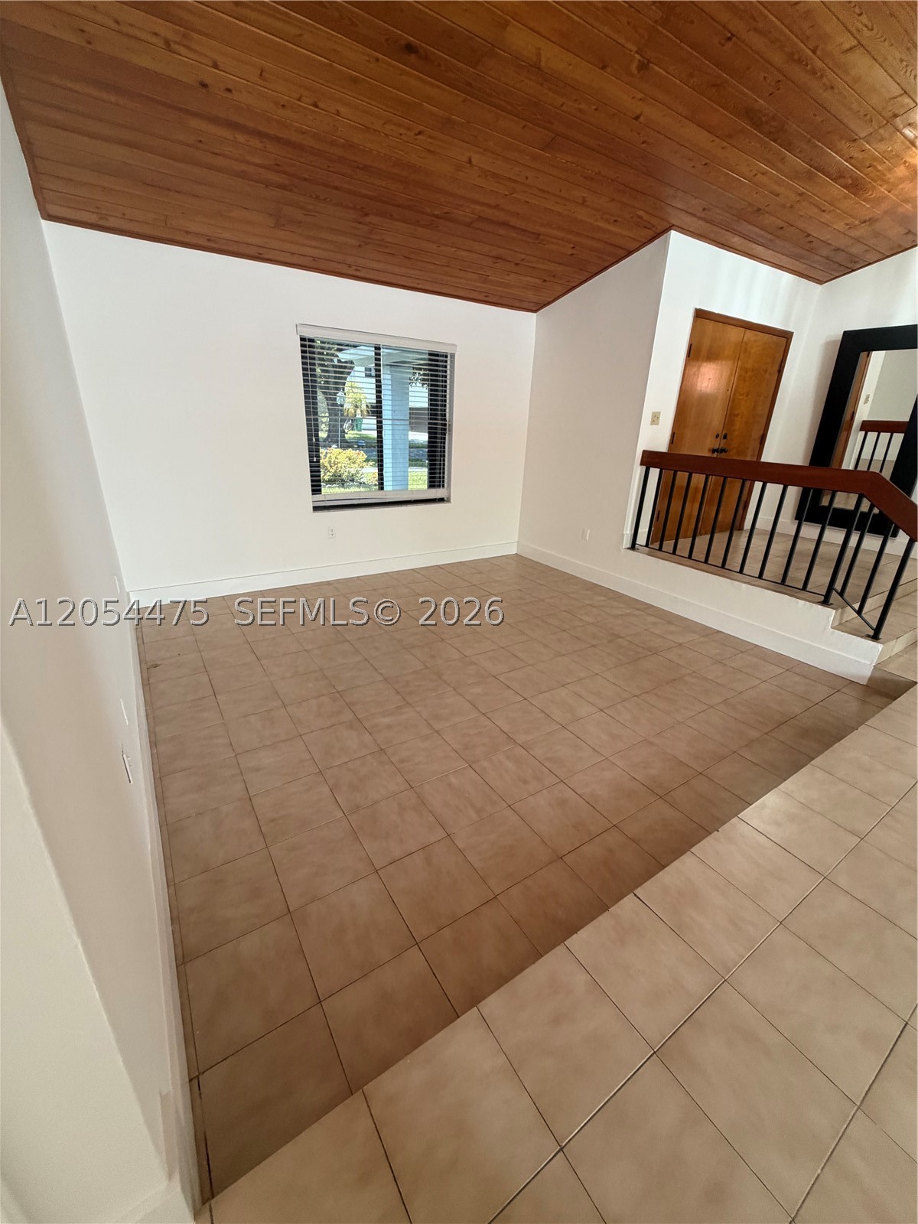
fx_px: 495
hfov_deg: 85.7
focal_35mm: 14
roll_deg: -3.5
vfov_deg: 102.1
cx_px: 459
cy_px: 612
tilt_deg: -21.3
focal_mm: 2.22
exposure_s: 1/60
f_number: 2.2
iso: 250
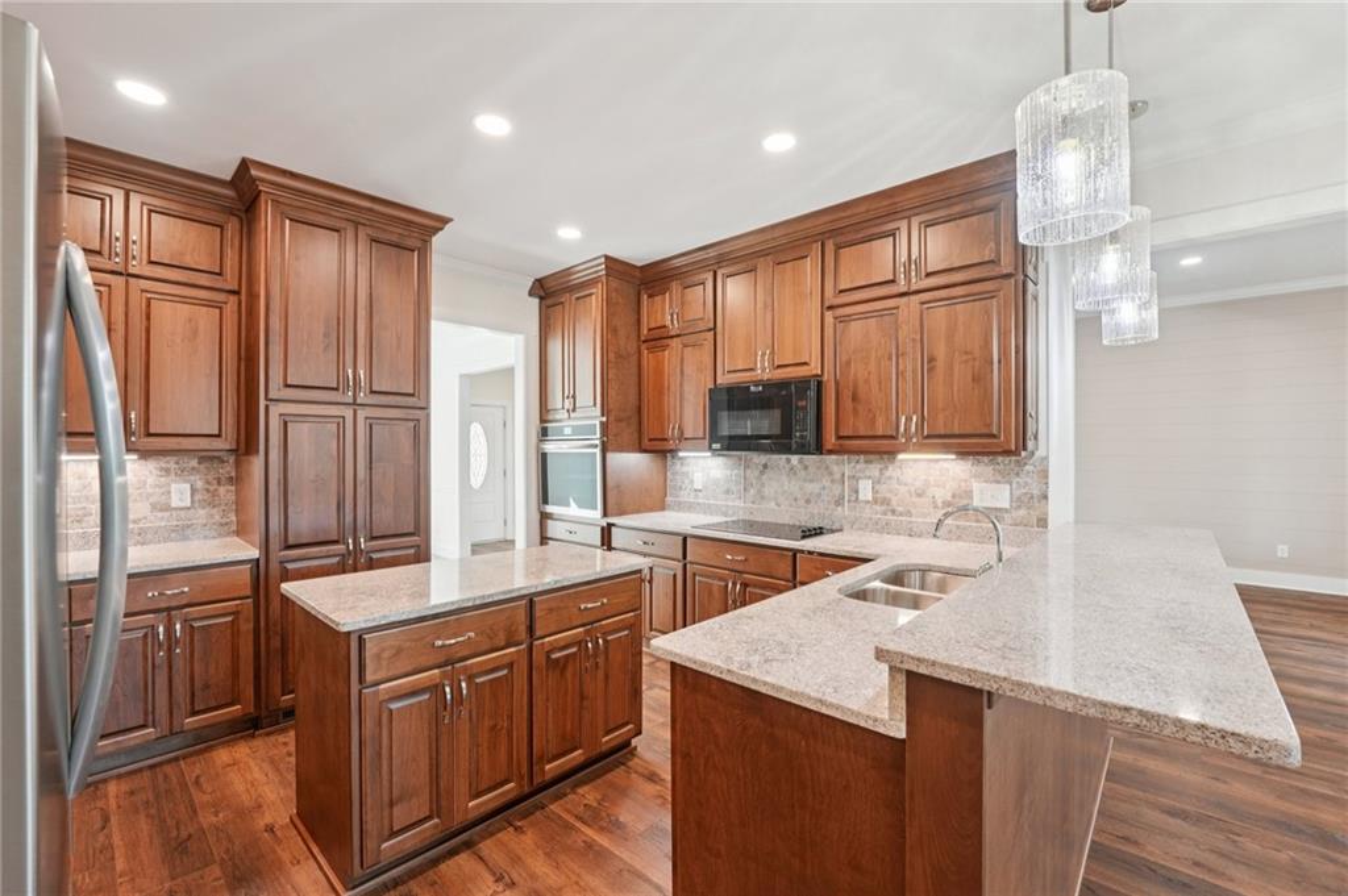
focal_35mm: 14
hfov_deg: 104.3
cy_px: 448
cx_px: 674
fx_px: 524
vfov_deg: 81.1
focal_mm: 14
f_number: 8
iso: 320
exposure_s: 1/20
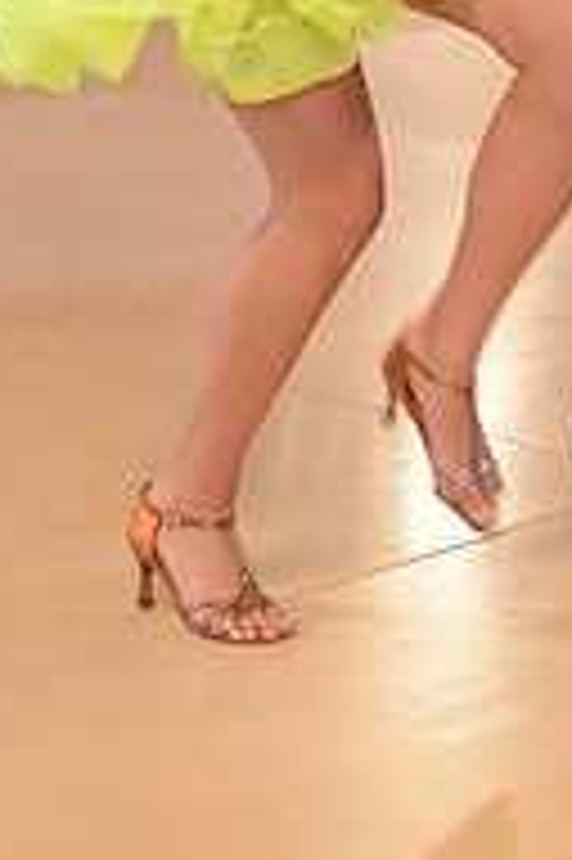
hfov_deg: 9.3
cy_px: -216
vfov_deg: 13.6
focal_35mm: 146
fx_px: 3486
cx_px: 669
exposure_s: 1/250
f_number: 7.1
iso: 1250
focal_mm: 48
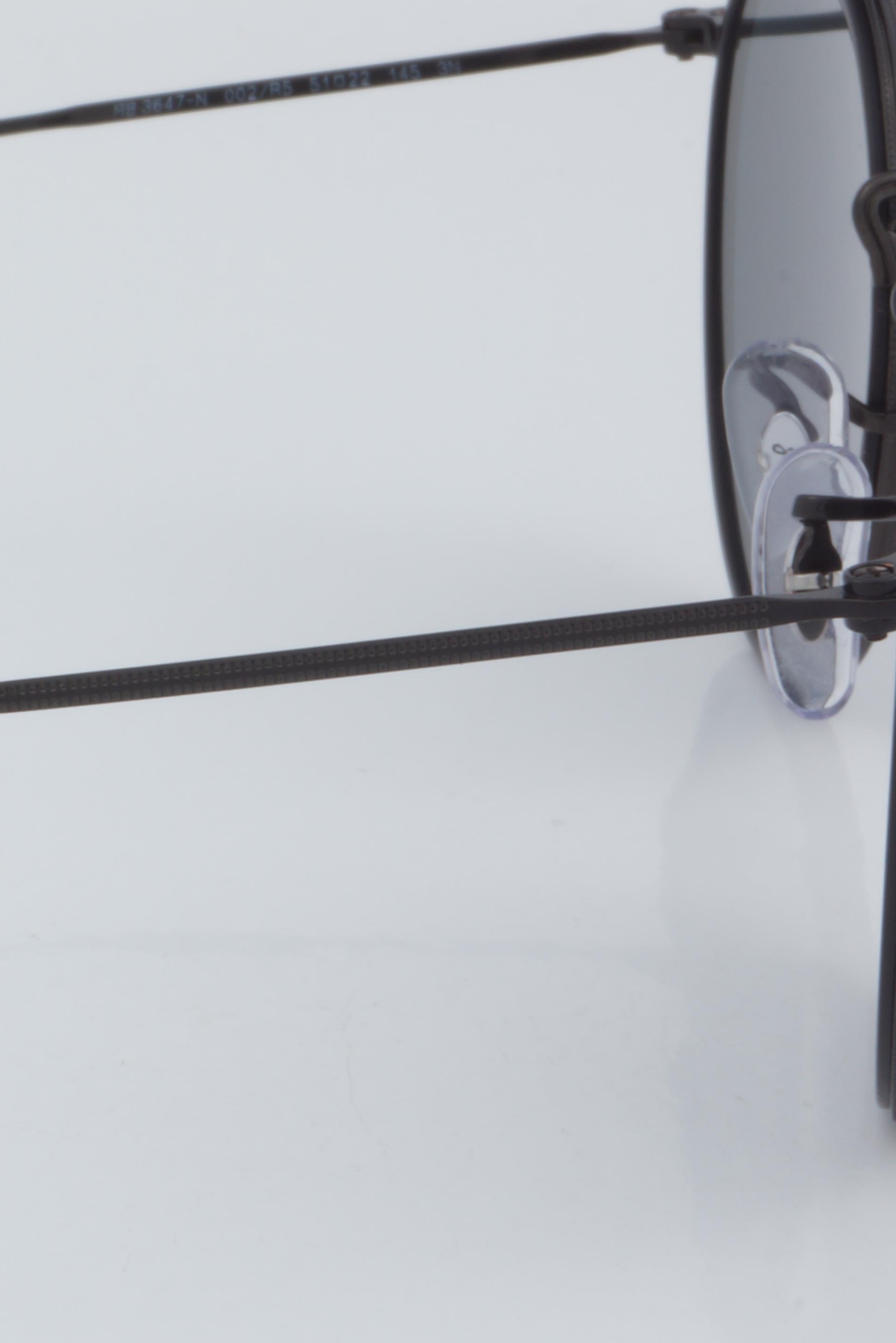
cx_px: -331
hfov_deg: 8.6
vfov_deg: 13.1
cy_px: 592
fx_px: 5860
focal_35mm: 157
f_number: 32
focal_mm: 50
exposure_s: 1/3
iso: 100
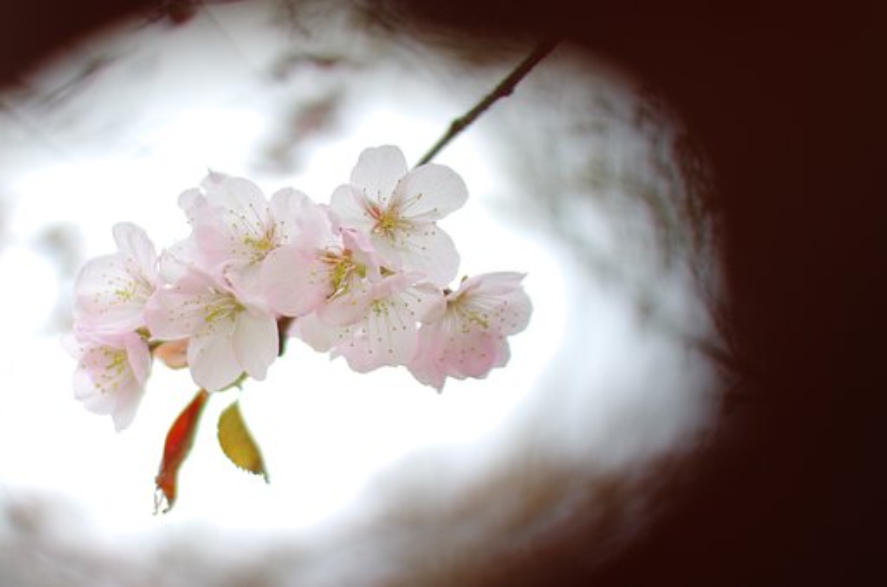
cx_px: 444
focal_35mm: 45
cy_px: 294
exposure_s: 1/320
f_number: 1.4
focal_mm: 30
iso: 200
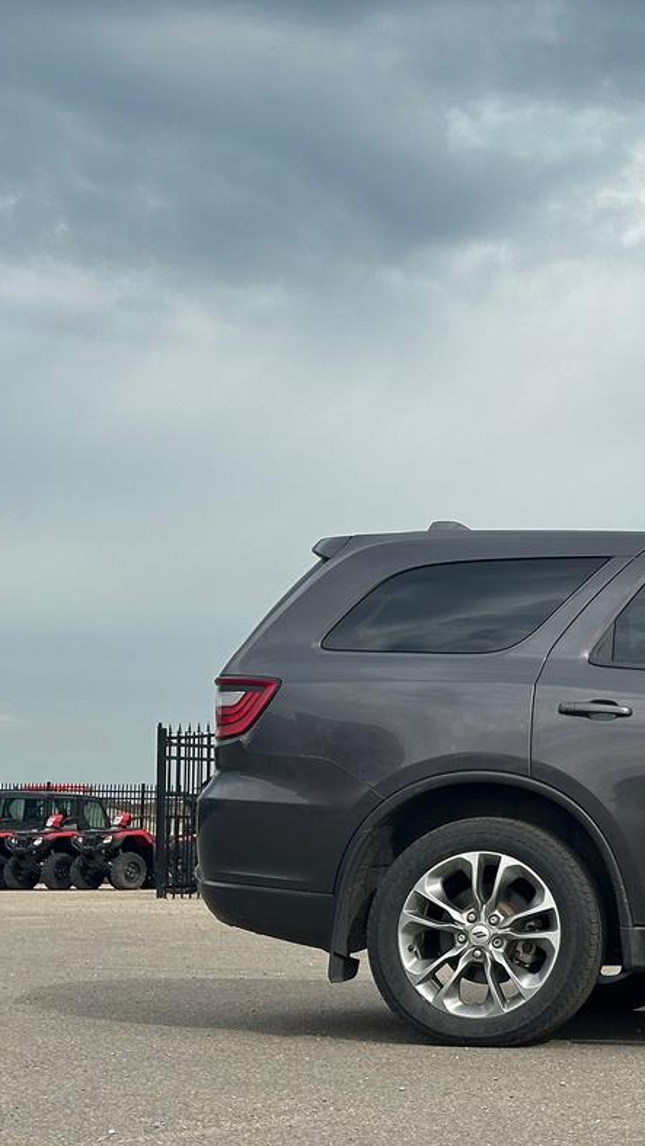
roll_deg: -0.5
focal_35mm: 85
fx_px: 2583
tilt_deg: +4.3
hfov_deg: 13.5
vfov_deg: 25.0
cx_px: 916
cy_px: 594
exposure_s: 1/2160
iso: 64
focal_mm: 6.86
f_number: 1.78
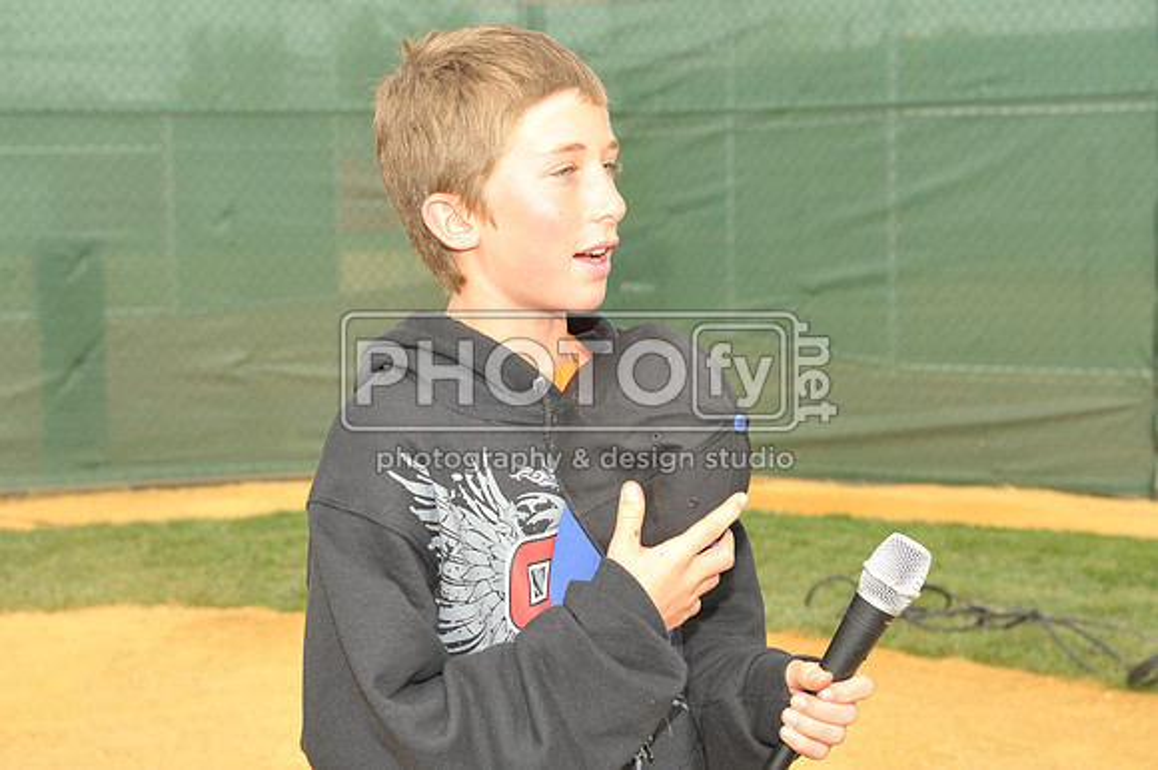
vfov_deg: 19.4
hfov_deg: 28.9
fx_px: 2250
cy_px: 385
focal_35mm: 70
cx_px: 579
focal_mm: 70
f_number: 8
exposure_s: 1/250
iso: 400
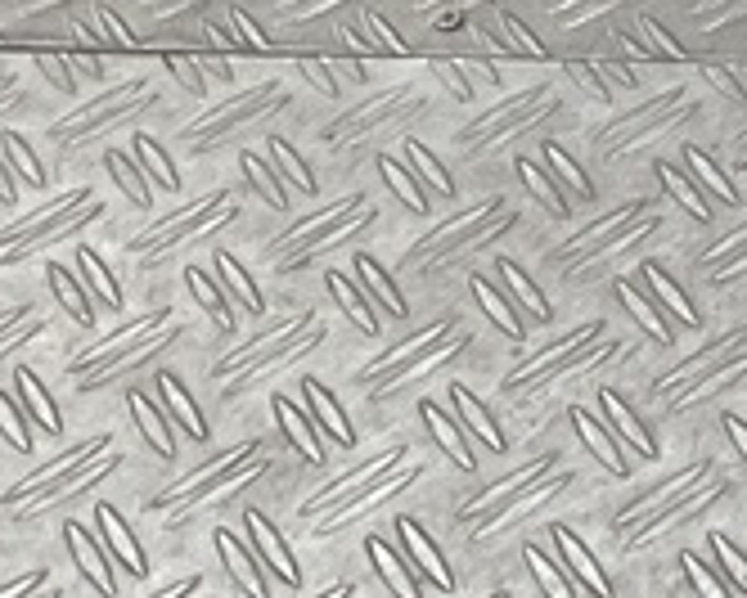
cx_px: 1094
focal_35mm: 172
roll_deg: +8.4
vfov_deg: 8.4
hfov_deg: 10.8
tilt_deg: -32.8
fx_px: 3805
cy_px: -728
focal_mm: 3
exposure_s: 1/120
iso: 40
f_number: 1.8
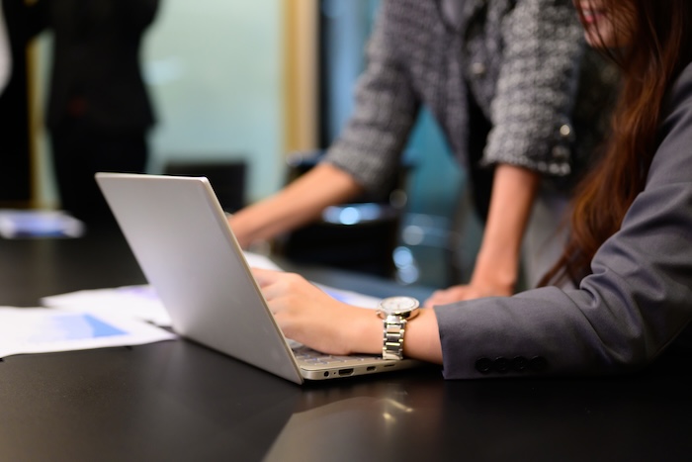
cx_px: 346
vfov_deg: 27.0
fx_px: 961
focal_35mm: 50
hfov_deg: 39.6
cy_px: 231
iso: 1600
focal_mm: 50
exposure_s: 1/320
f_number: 2.2
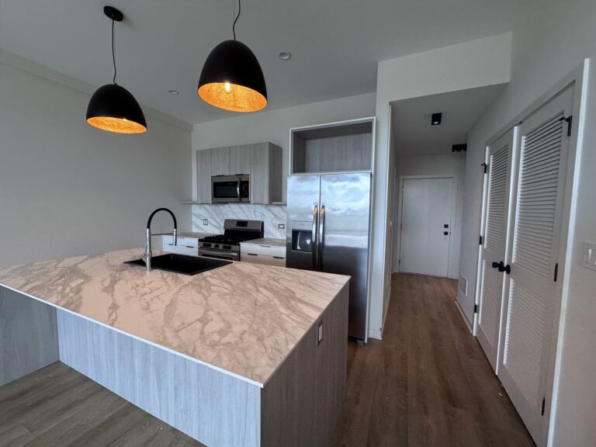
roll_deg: +0.3
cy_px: 224
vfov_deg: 85.7
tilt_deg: -2.9
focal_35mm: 14
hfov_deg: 102.1
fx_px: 241
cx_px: 298
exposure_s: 1/120
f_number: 2.2
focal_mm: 2.22
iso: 64
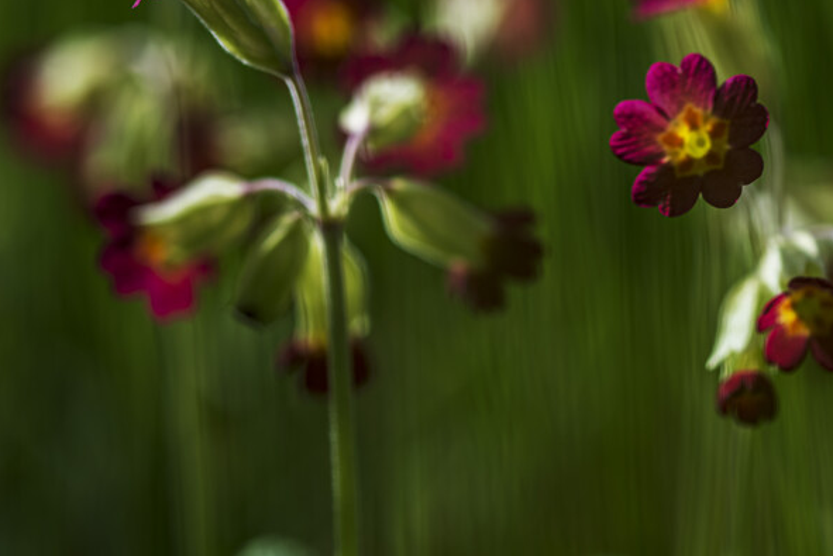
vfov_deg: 10.0
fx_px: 3172
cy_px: 215
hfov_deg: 14.9
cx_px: 548
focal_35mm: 137
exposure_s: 1/800
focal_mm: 90
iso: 100
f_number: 3.5
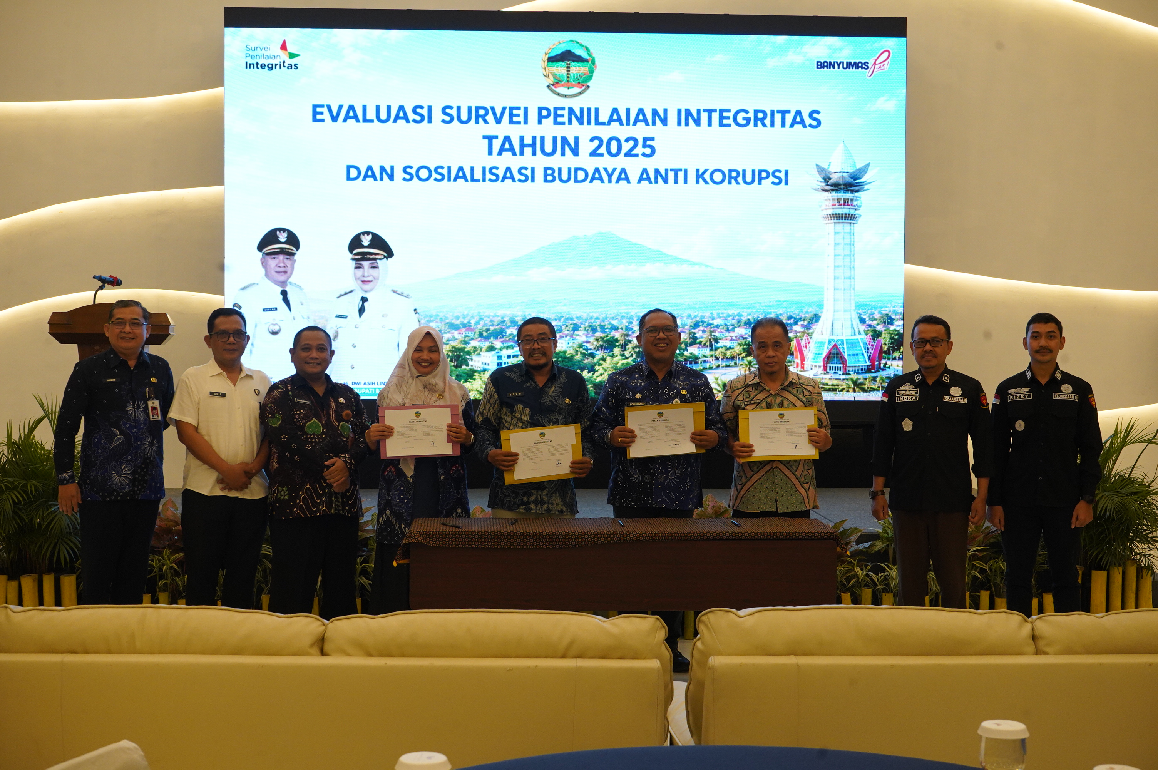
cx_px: 579
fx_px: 1543
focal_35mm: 48
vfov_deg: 28.0
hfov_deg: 41.1
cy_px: 385
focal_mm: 48
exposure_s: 1/100
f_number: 10
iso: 3200
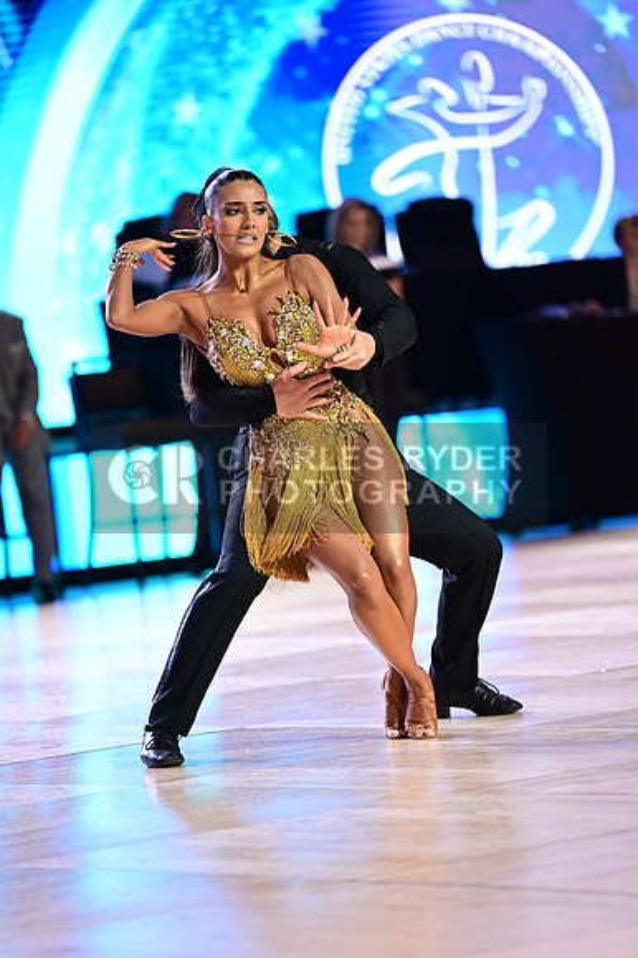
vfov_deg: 11.1
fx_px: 4923
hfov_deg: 7.4
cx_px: 319
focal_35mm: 185
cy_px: 479
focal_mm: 185
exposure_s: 1/400
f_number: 2.8
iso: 2000
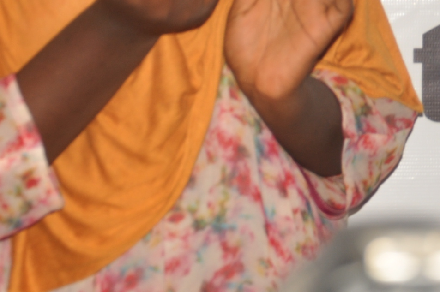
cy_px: -172
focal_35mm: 228
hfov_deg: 9.0
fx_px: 2779
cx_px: 259
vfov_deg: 5.9
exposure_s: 1/60
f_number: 4.8
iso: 200
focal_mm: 45
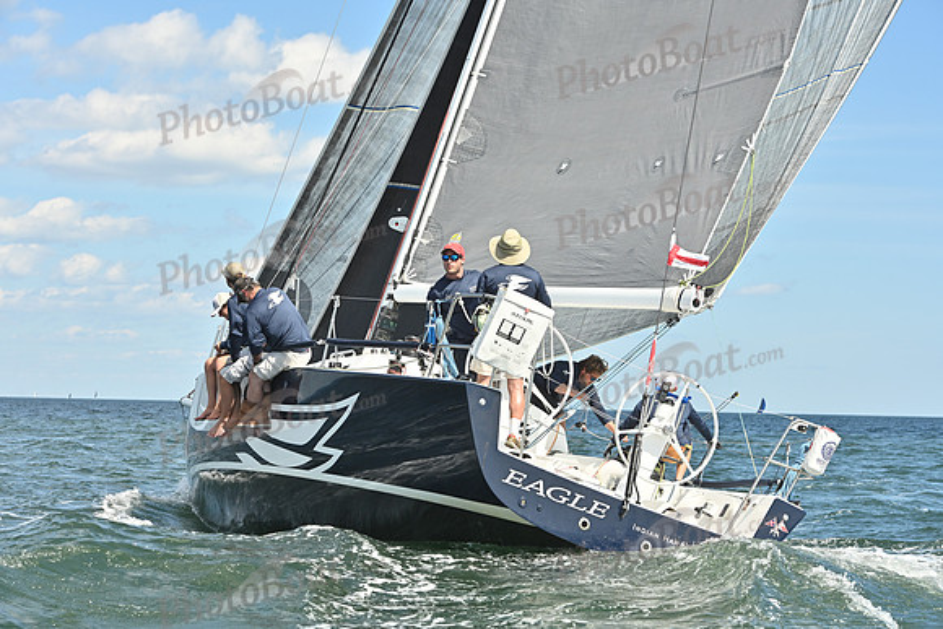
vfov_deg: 14.4
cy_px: 314
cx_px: 472
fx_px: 2489
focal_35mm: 95
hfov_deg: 21.5
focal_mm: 95
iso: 250
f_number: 8
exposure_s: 1/1000
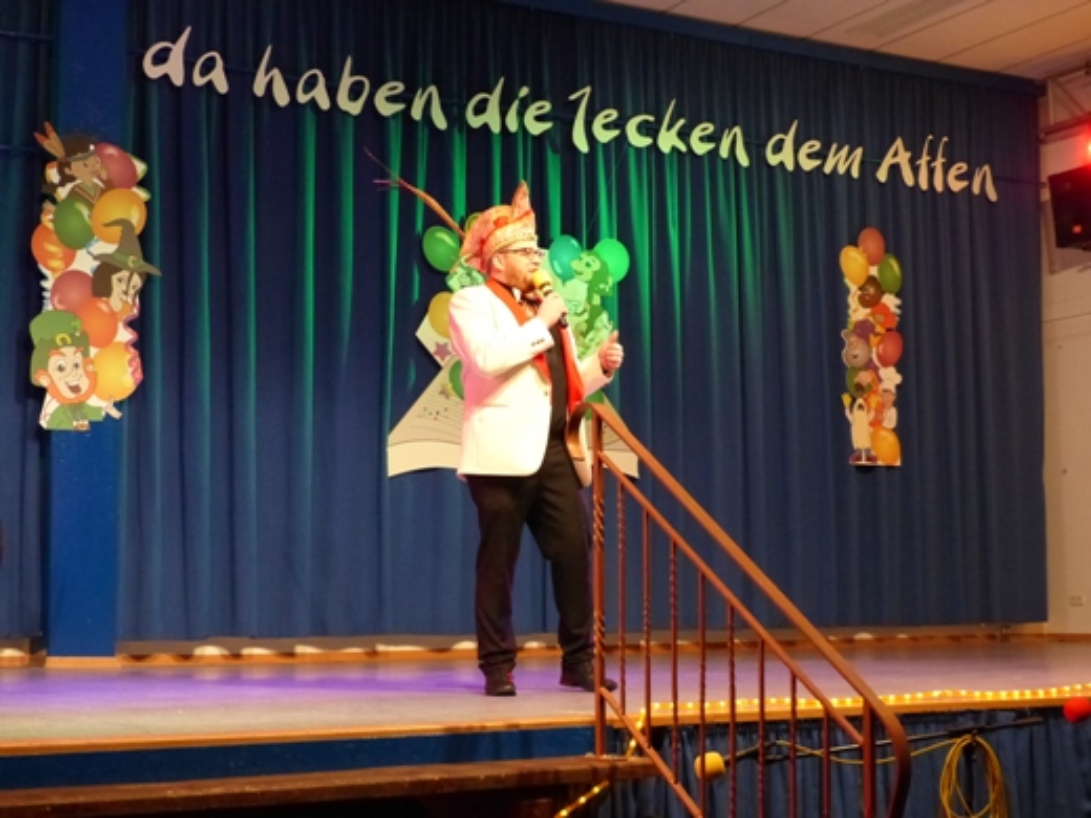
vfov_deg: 26.1
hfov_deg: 34.3
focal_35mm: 56
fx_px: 1765
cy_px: 409
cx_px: 546
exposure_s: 1/60
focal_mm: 10.1
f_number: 2.8
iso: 800
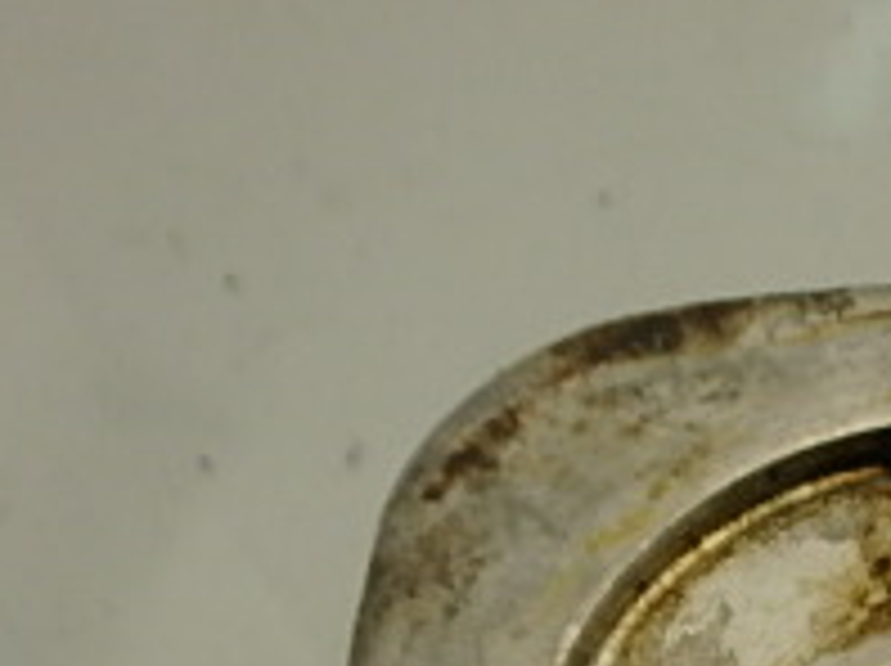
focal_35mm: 68
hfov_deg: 25.3
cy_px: 1030
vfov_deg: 18.7
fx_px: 1748
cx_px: 1102
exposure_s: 1/100
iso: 125
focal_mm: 3.7
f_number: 3.5
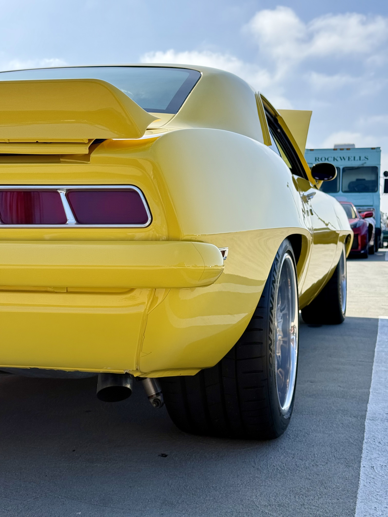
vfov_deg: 39.7
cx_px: 194
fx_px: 717
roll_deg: -1.5
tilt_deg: -2.6
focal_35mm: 48
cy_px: 258
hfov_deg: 30.3
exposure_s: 1/2088
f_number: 1.78
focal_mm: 6.76
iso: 64
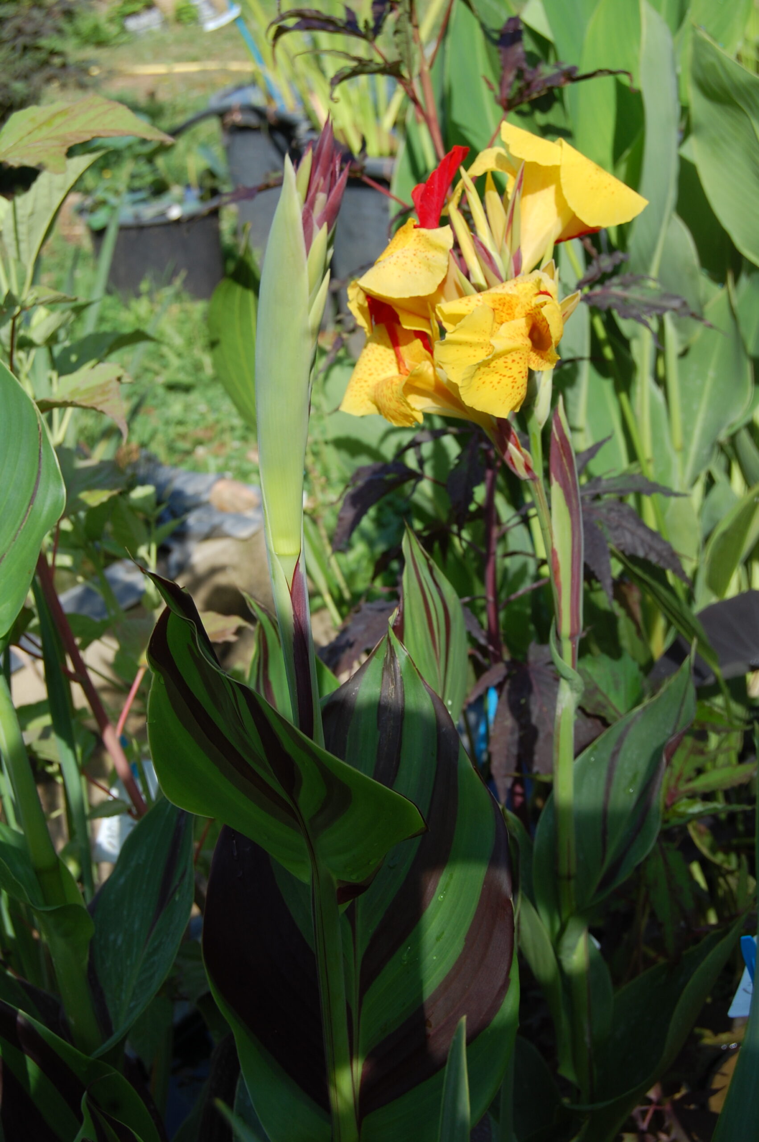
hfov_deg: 26.4
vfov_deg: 38.9
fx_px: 1616
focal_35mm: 51
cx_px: 380
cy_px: 571
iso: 200
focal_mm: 34
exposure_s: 1/250
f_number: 8
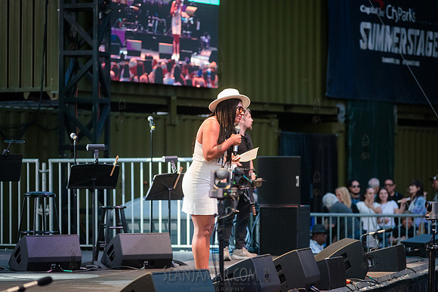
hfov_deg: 13.9
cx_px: 219
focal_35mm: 147
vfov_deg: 9.3
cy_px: 146
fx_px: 1790
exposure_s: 1/640
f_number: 4
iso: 4000
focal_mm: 145
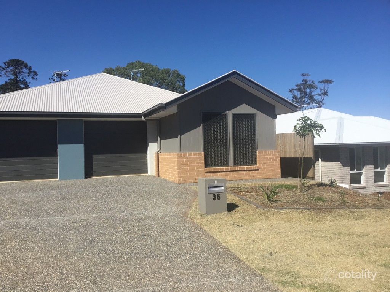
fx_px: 349
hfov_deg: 58.4
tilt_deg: -0.6
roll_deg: +1.3
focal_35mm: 31
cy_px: 146
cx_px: 195
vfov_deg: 45.4
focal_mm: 3.3
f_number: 2.4
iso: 25
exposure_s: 1/2146
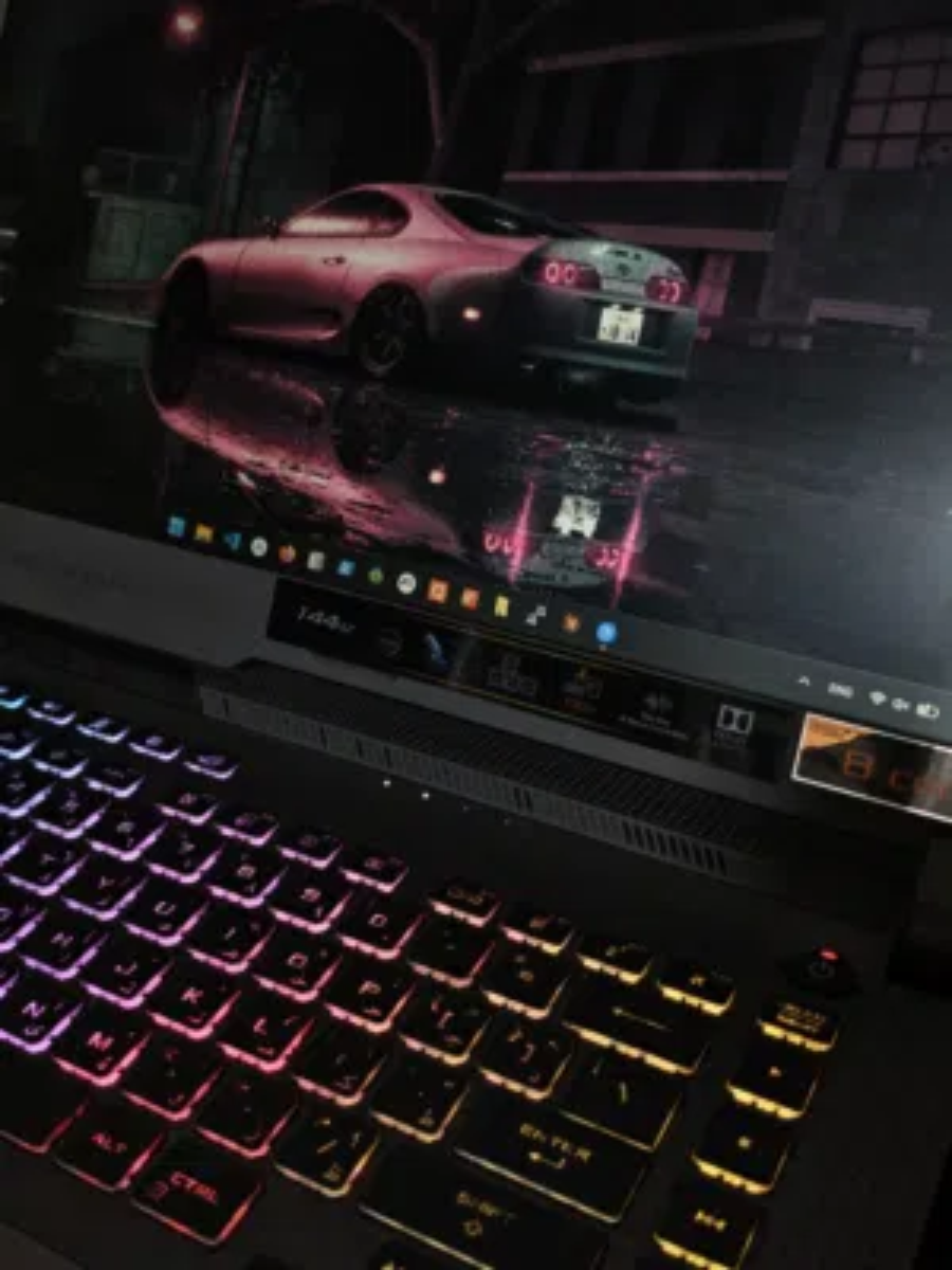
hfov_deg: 40.7
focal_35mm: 35
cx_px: 476
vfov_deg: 52.6
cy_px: 635
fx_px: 1283
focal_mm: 4.94
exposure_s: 1/83.3
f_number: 1.5
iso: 160
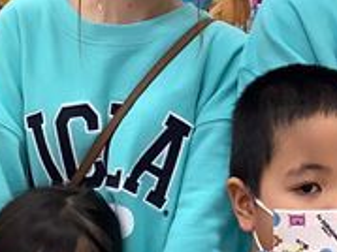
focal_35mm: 104
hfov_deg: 18.7
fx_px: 1012
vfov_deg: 14.2
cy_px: 60
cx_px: 265
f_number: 2.4
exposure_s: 1/50
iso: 100
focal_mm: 3.3
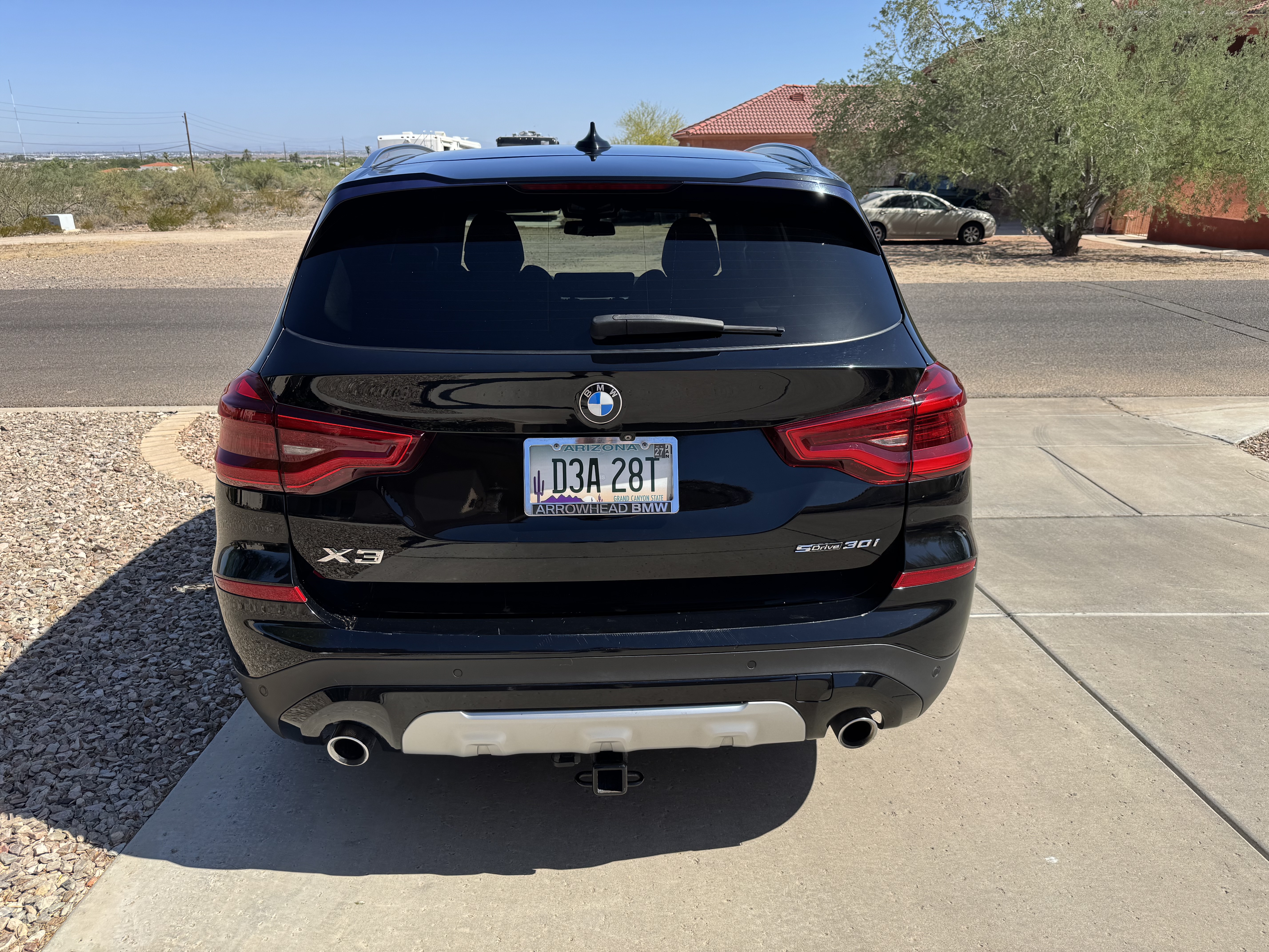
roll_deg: -0.2
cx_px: 634
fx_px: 880
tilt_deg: -20.7
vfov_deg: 56.8
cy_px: 476
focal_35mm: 24
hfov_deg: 71.6
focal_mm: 6.76
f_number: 1.78
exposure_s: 1/3096
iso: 80
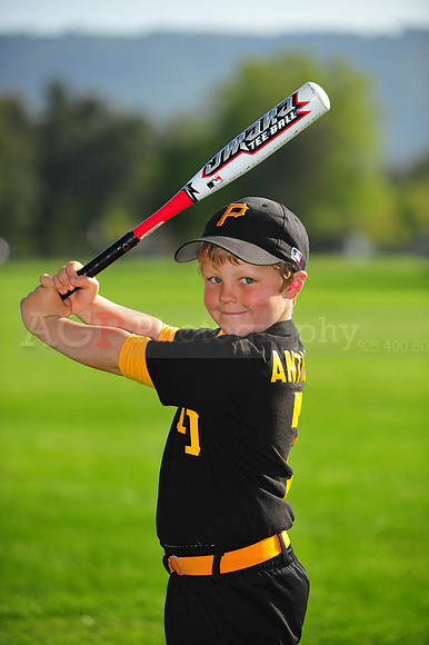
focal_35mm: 200
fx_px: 3579
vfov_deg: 10.3
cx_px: 214
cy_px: 322
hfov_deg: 6.9
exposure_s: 1/1250
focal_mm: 200
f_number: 4
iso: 200
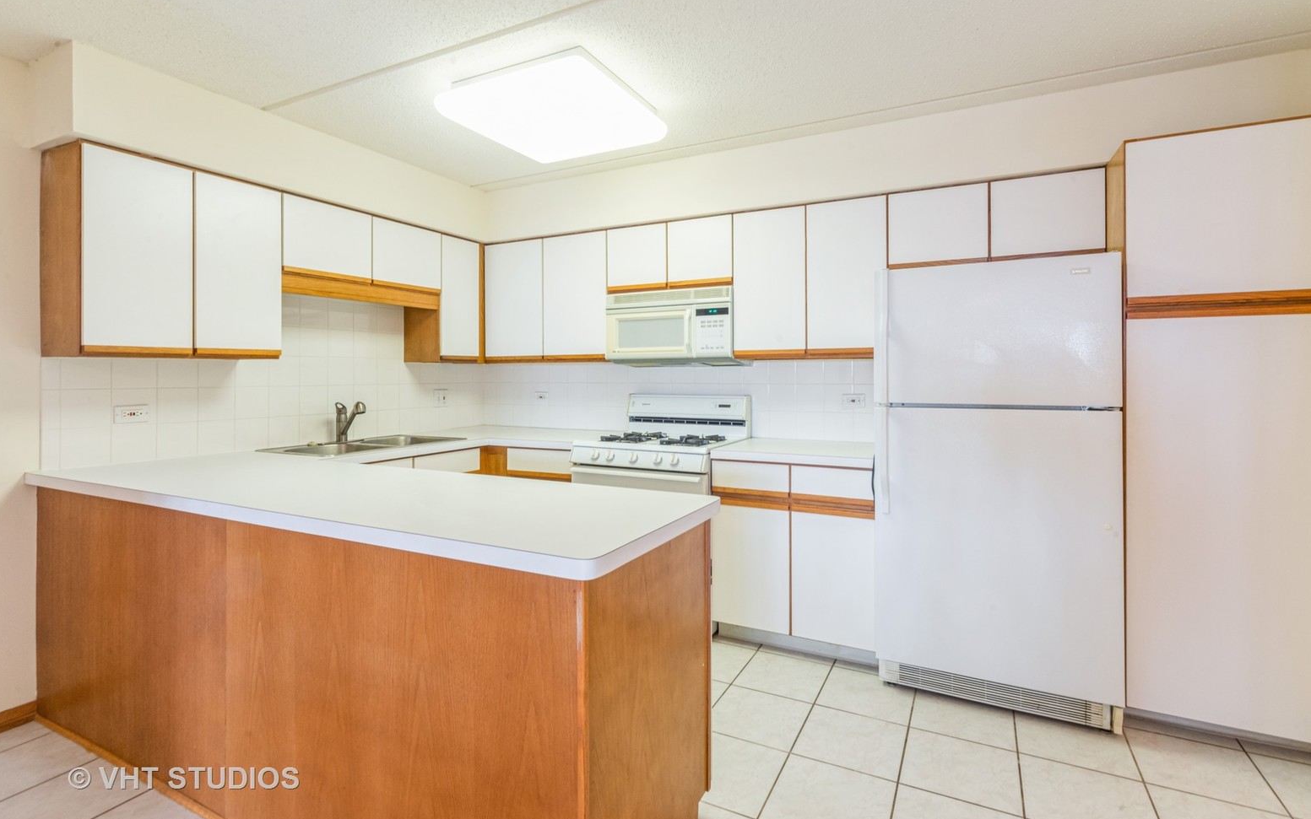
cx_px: 678
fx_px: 607
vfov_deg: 67.9
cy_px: 369
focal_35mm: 17
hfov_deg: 94.3
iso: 400
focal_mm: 16
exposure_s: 1/1.67
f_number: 8
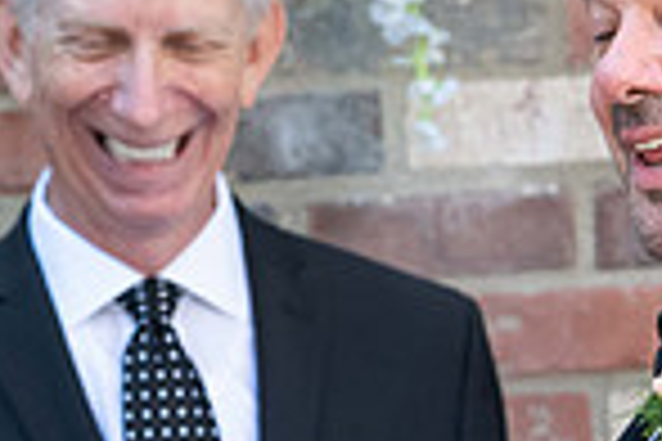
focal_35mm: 459
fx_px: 8440
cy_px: 430
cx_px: 207
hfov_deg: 4.5
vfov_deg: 3.0
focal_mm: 116
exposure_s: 1/640
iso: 1250
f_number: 5
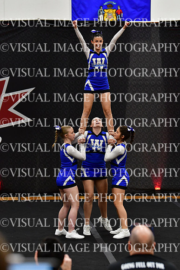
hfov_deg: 7.9
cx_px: 90
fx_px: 1304
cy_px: 135
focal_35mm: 174
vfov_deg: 11.8
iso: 4000
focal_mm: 116
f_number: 4
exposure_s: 1/500
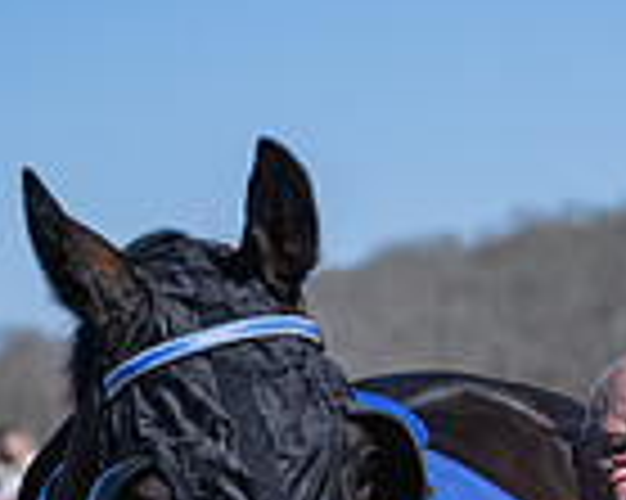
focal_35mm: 387
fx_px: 7165
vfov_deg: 4.0
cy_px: 570
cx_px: 641
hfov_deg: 5.0
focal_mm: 84
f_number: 5
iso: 160
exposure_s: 1/2000
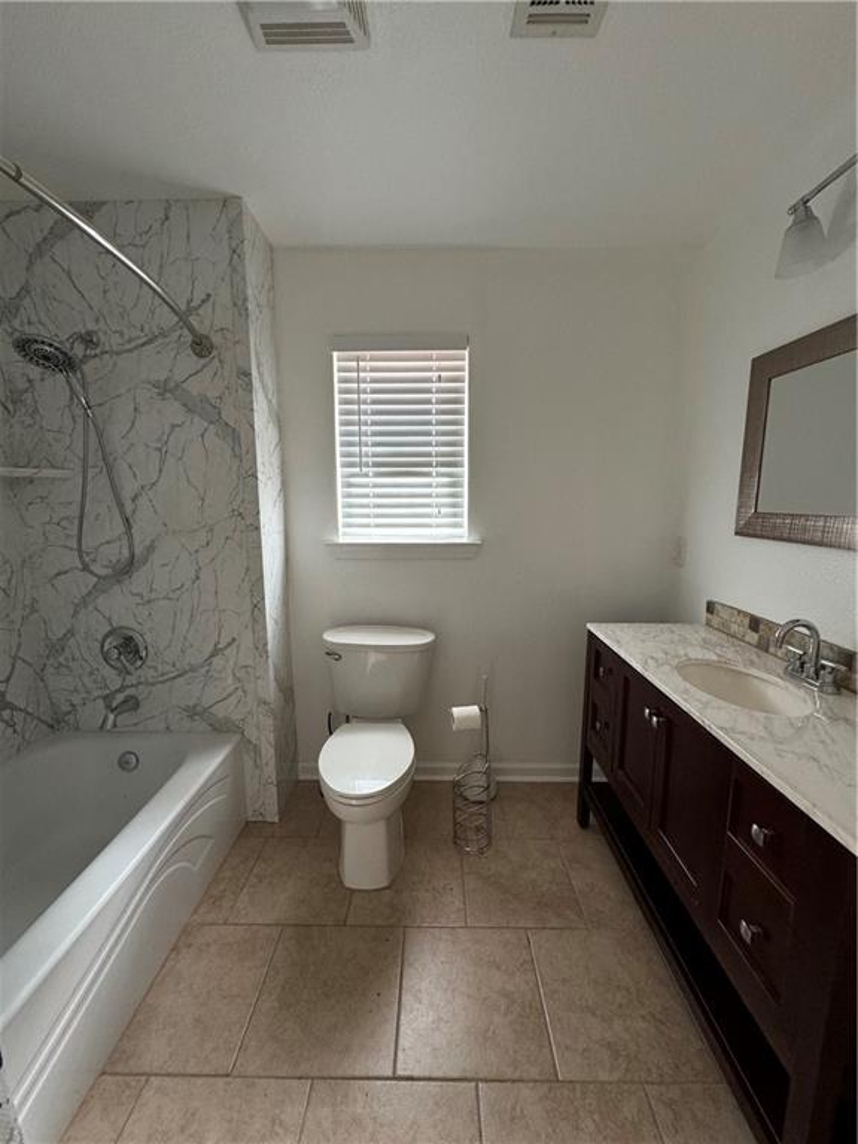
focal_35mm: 14
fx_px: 463
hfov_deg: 85.7
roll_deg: +0.9
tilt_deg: -10.4
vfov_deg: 102.1
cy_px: 572
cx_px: 429
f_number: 2.2
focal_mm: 2.22
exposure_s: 1/99
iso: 200
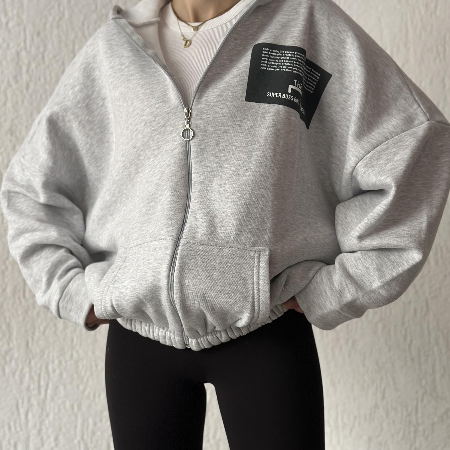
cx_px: 224
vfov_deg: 30.0
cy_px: 227
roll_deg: +0.0
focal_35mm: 57
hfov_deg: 30.0
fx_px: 838
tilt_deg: +1.2
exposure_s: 1/60
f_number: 1.78
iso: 125
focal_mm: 6.86
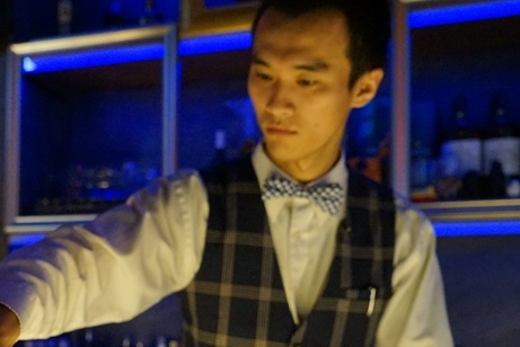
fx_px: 752
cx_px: 121
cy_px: 273
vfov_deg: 25.6
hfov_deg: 37.1
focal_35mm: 52
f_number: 4
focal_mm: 30
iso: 4000
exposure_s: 1/50
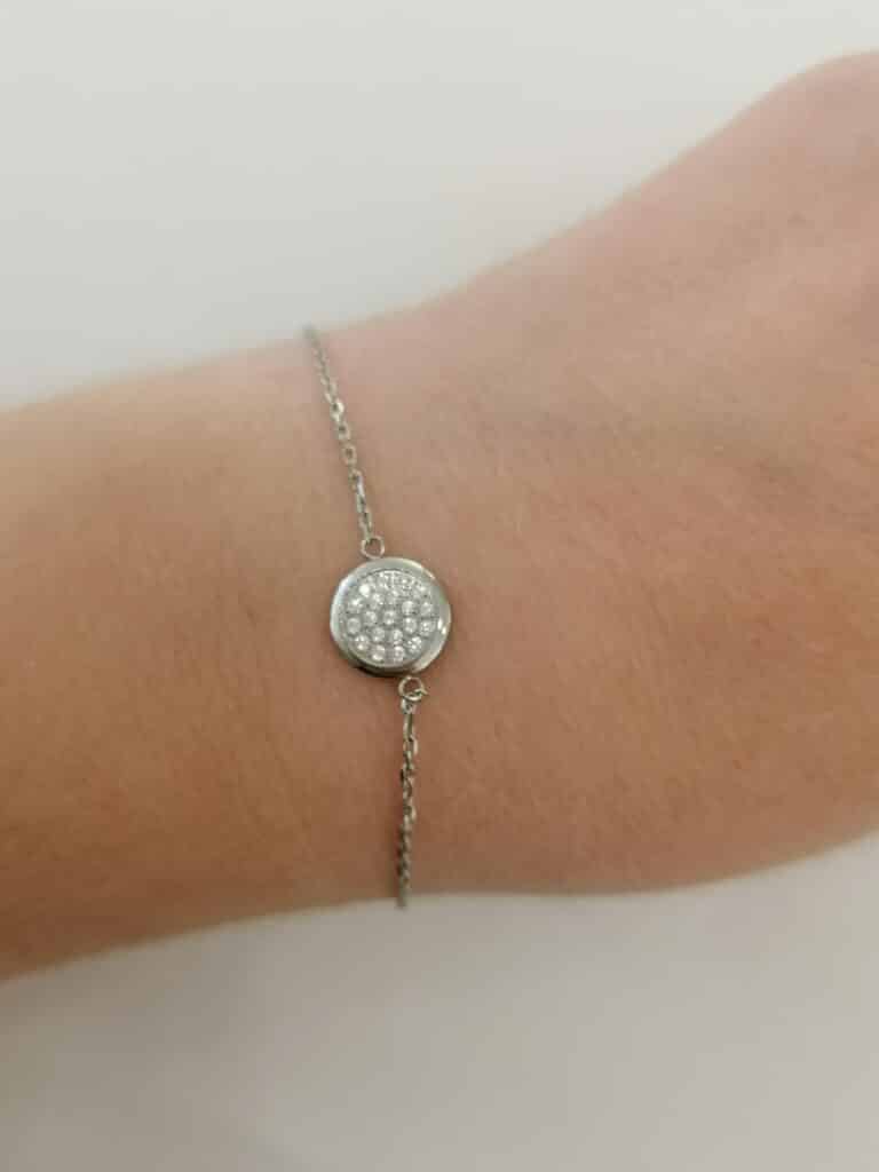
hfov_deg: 42.9
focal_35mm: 33
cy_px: 586
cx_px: 440
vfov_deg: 55.4
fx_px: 1117
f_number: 1.8
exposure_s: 1/50
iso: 125
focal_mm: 4.75
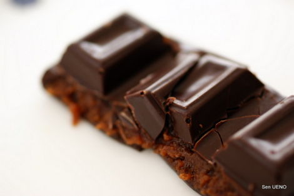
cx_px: 147
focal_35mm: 75
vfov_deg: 18.2
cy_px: 98
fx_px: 612
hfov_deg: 27.0
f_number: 2.8
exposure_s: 1/80
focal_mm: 50
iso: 100
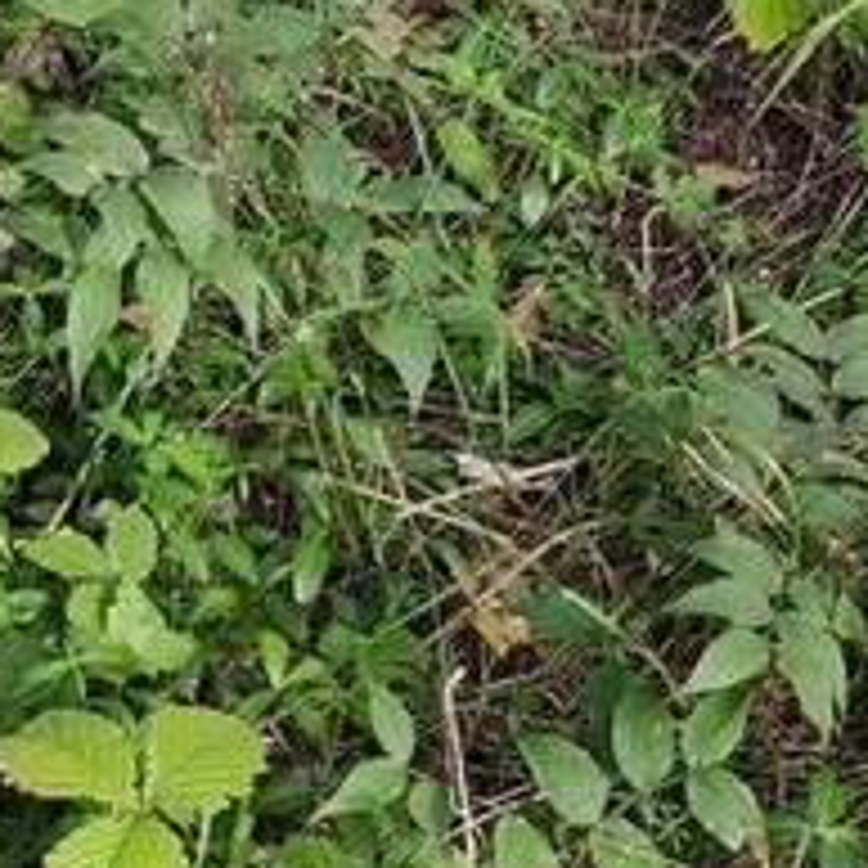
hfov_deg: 14.2
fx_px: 3461
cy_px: -580
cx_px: 697
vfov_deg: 13.2
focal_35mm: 122
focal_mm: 4.77
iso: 208
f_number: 1.75
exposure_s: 1/100
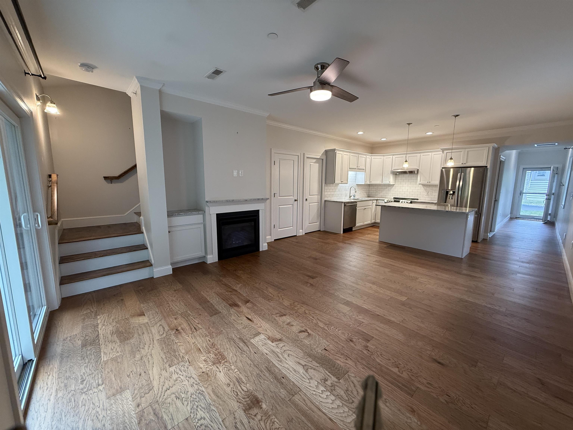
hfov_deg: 102.1
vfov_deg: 85.7
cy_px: 215
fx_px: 232
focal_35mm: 14
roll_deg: -0.7
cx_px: 286
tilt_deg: -8.3
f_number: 2.2
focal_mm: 2.22
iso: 160
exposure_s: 1/60
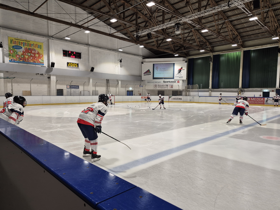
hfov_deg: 73.9
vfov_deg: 58.9
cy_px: 105
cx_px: 140
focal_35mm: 23
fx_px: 186
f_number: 1.8
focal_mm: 5.4
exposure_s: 1/100
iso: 160
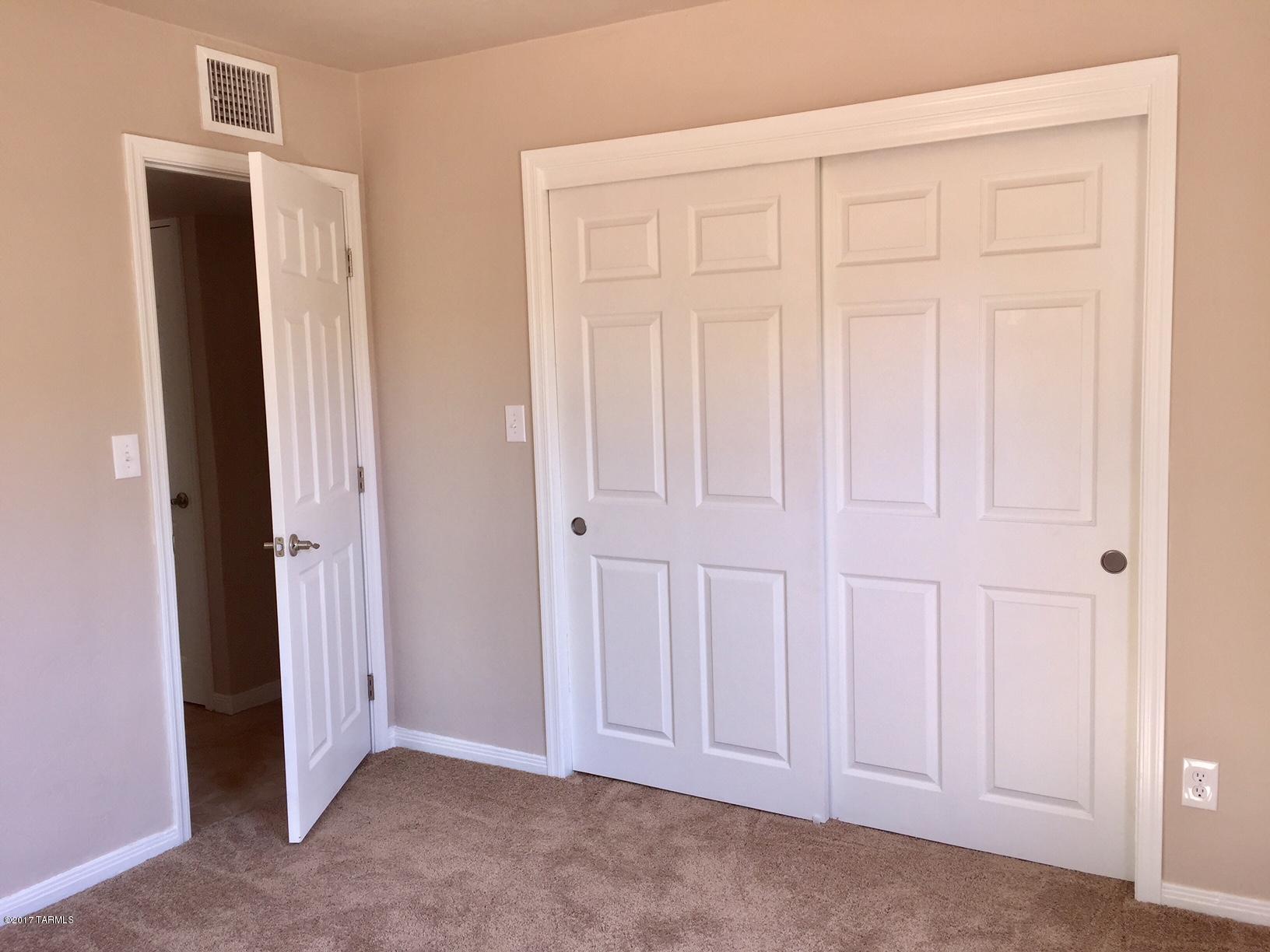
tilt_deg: -5.5
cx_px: 635
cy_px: 476
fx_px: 1064
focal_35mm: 29
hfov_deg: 61.7
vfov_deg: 48.2
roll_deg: +0.6
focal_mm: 4.15
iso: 32
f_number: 2.2
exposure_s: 1/50
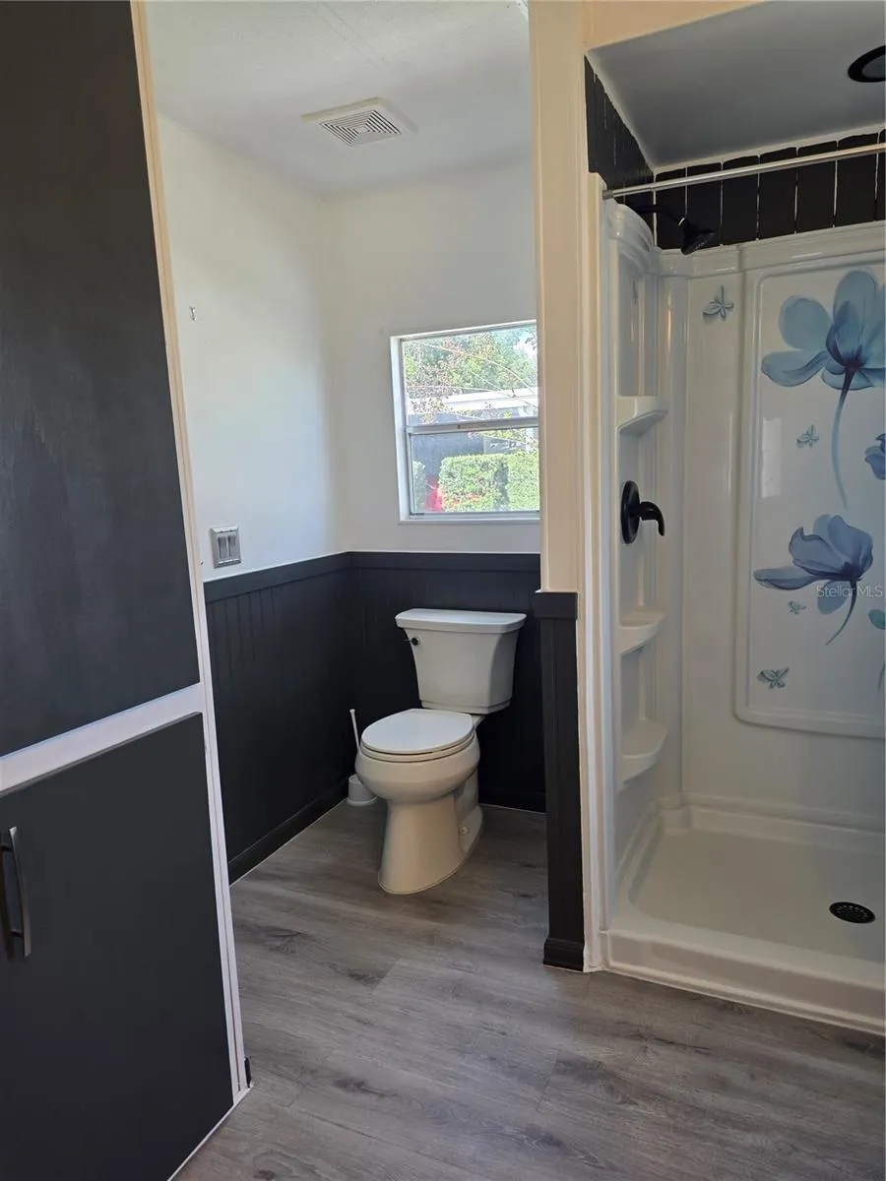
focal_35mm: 23
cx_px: 443
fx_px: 785
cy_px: 590
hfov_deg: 58.9
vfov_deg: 73.9
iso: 64
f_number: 1.7
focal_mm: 6.25
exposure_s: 1/120
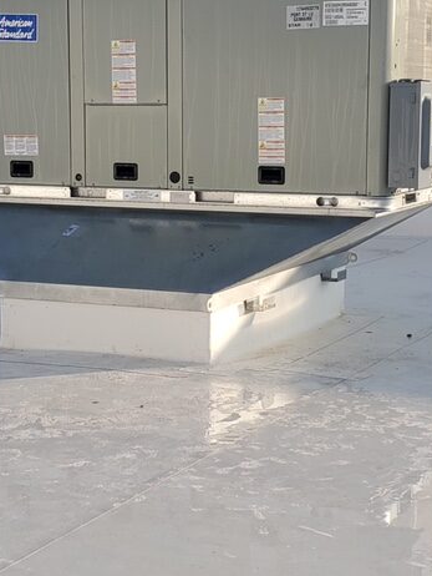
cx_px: 209
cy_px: 218
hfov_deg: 39.7
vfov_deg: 50.8
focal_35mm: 36
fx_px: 598
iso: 50
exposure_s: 1/937
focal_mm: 4.3
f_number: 2.4
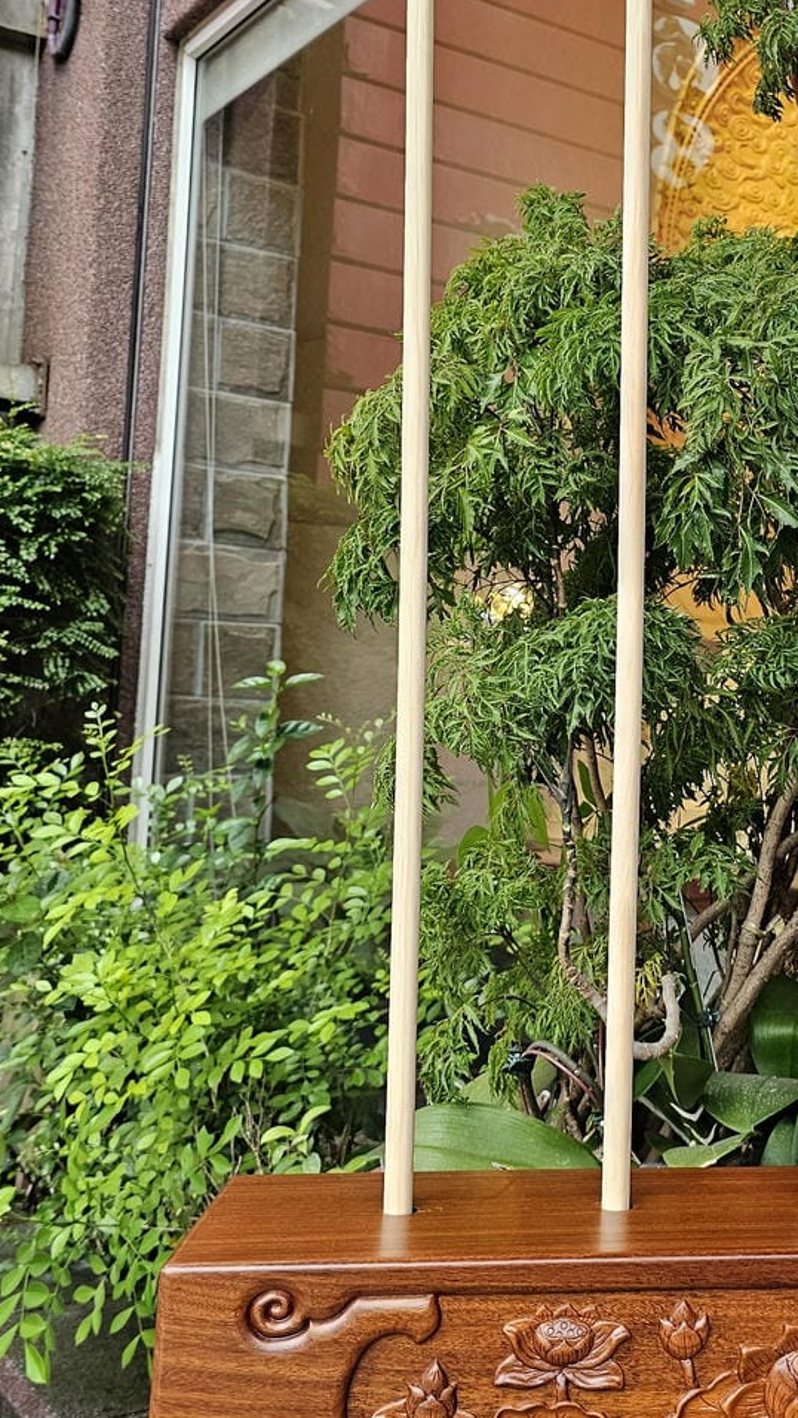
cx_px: 808
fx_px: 1579
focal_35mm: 42
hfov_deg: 26.7
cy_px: 607
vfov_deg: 48.2
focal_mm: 6.3
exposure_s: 1/120
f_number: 1.7
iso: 125
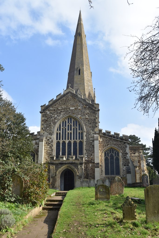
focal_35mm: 33
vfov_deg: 57.2
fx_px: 219
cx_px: 80
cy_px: 119
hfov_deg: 40.0
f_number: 8
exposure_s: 1/250
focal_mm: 22
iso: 140
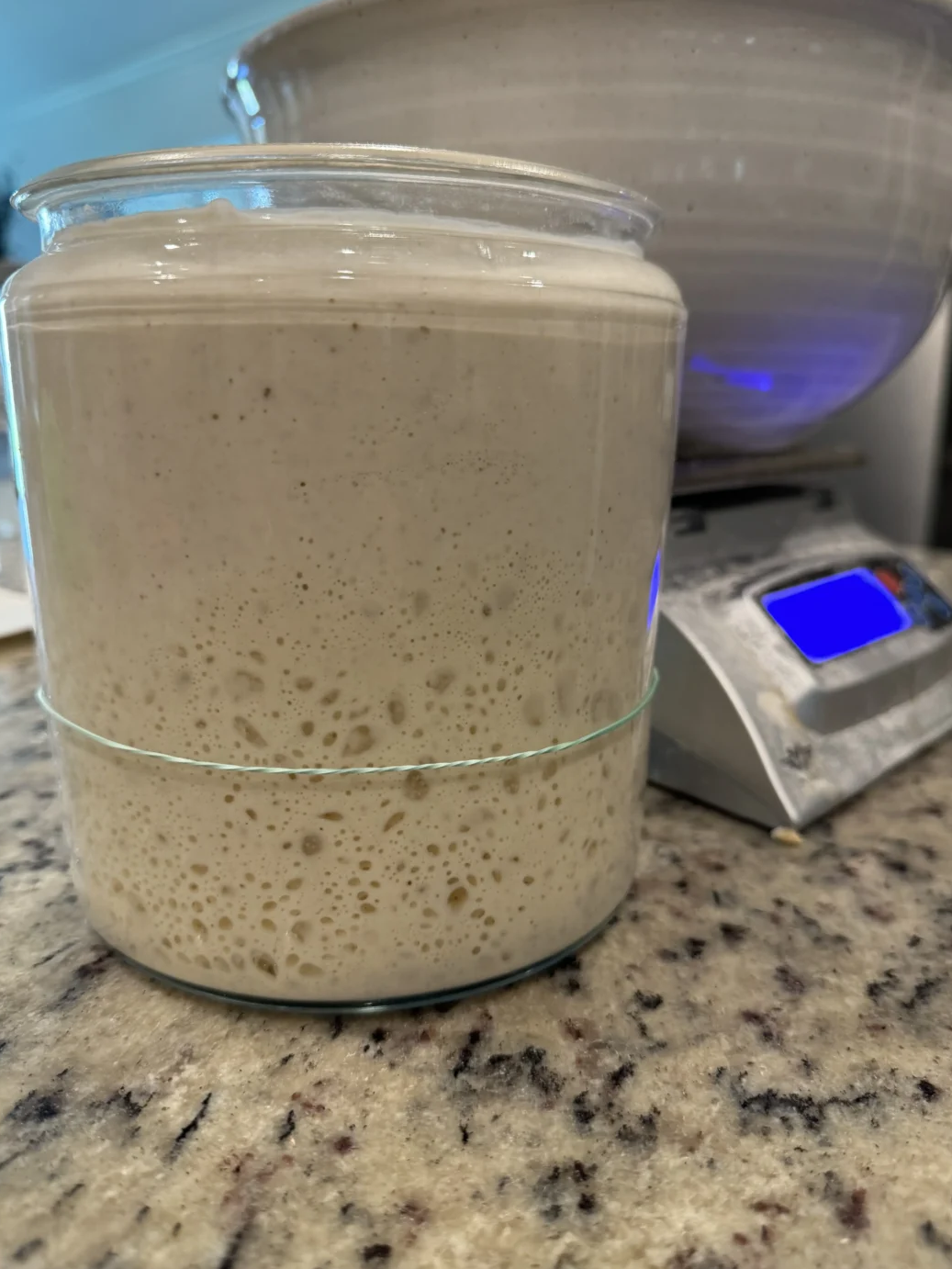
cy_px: 617
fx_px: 916
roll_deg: +0.5
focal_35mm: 25
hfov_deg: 54.9
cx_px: 473
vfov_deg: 69.4
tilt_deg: -14.0
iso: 250
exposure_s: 1/60
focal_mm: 6.76
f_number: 1.78
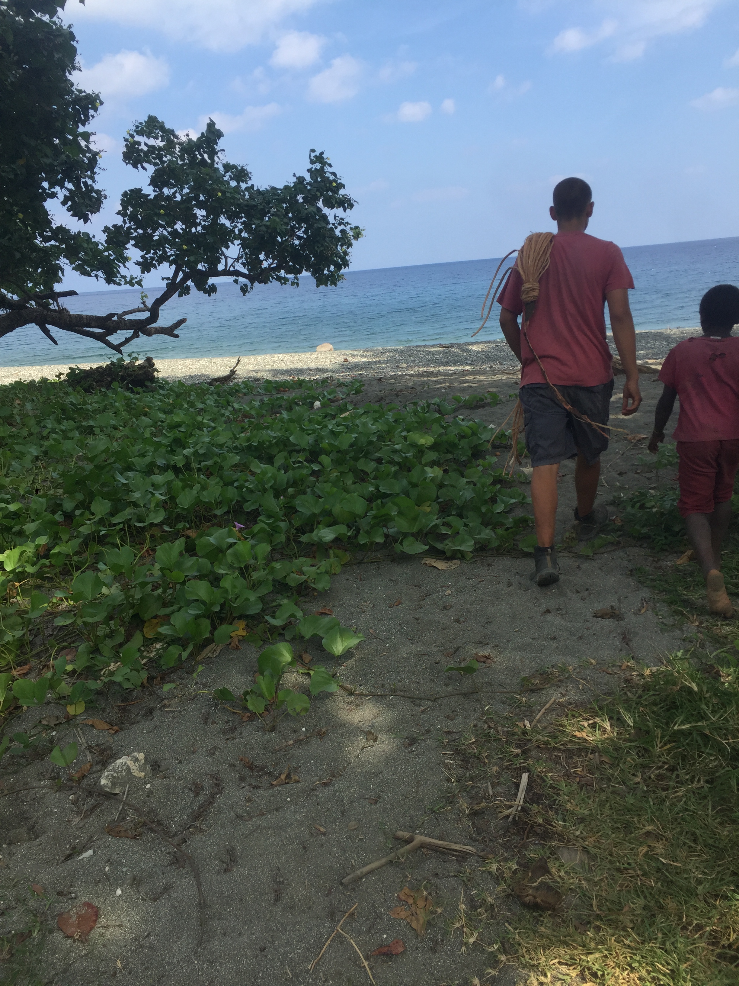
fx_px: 825
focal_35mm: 29
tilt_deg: -11.7
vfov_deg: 61.7
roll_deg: +2.3
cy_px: 493
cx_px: 370
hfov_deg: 48.2
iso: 32
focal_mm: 4.15
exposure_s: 1/1412
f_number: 2.2
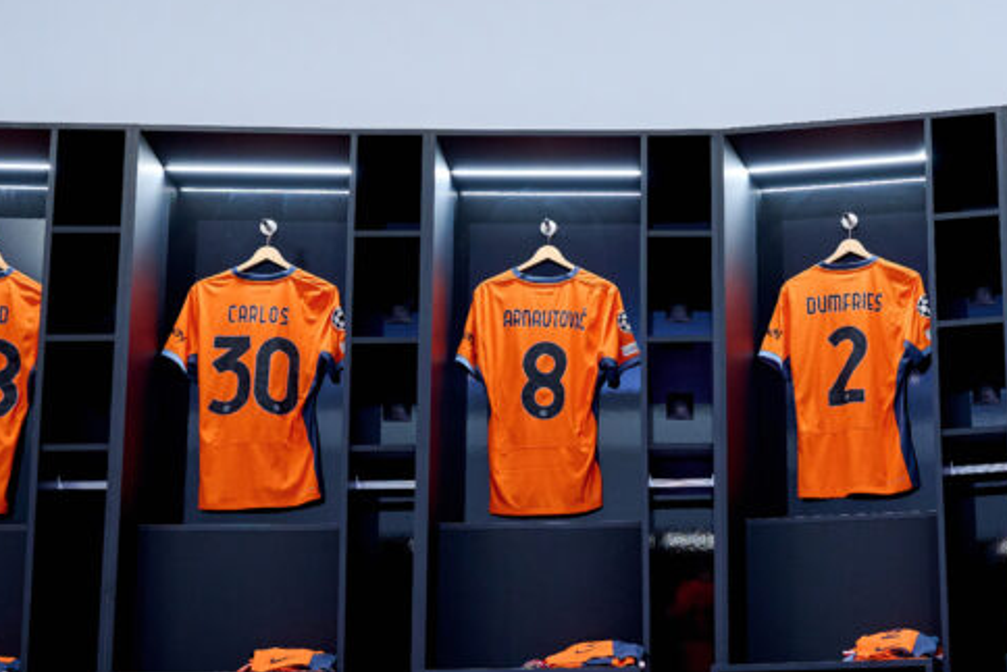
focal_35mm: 74
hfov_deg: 26.8
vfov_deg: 18.4
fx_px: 2070
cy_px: 398
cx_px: 820
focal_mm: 35
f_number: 2.8
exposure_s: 1/160
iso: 1250
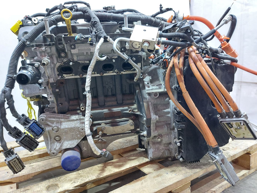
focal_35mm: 24
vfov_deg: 56.8
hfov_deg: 71.6
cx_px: 128
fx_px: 178
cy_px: 96
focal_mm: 5.23
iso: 500
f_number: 1.8
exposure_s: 1/25
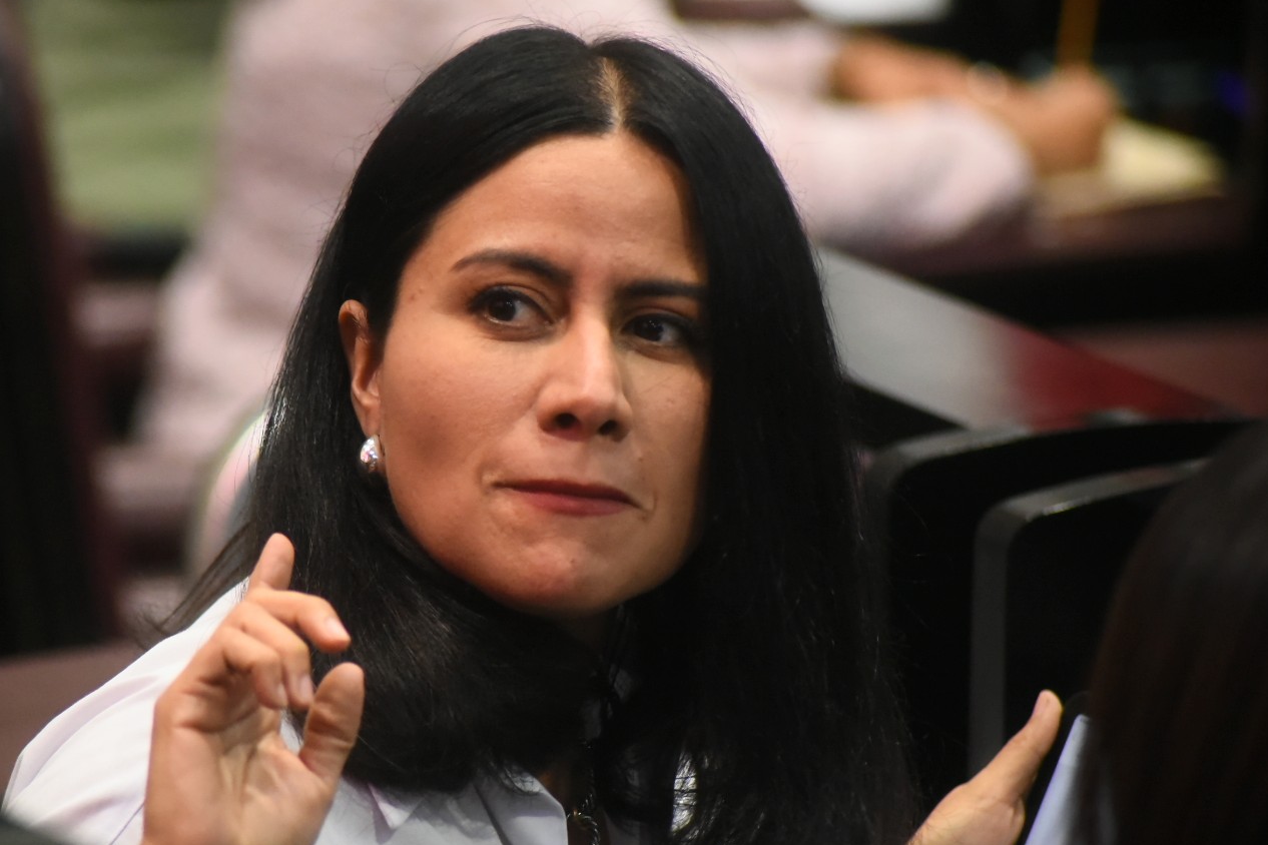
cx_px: 491
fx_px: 10812
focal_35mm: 307
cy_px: 453
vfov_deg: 4.5
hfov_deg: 6.7
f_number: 5
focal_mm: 240
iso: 8000
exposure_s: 1/250
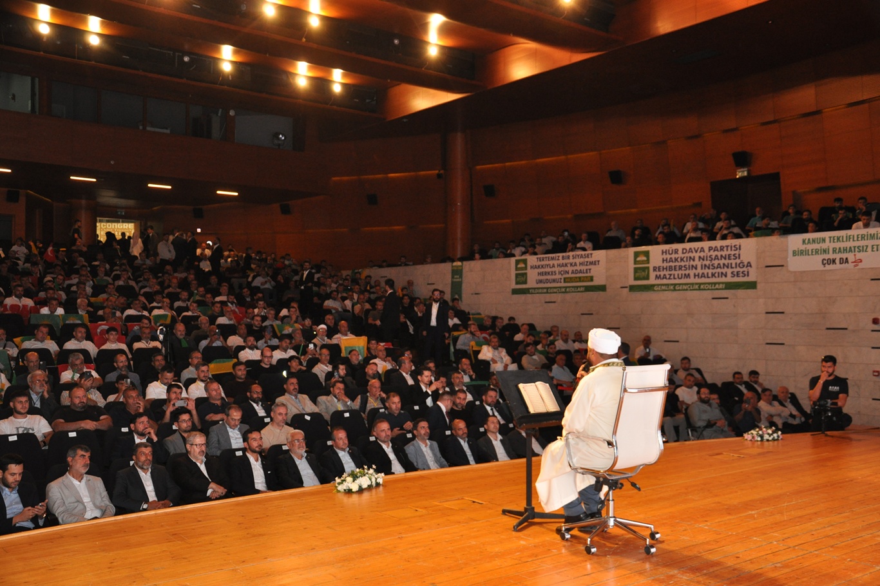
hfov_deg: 53.1
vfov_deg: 36.9
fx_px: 880
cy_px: 293
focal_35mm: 36
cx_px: 440
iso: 800
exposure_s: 1/60
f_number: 3.8
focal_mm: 24
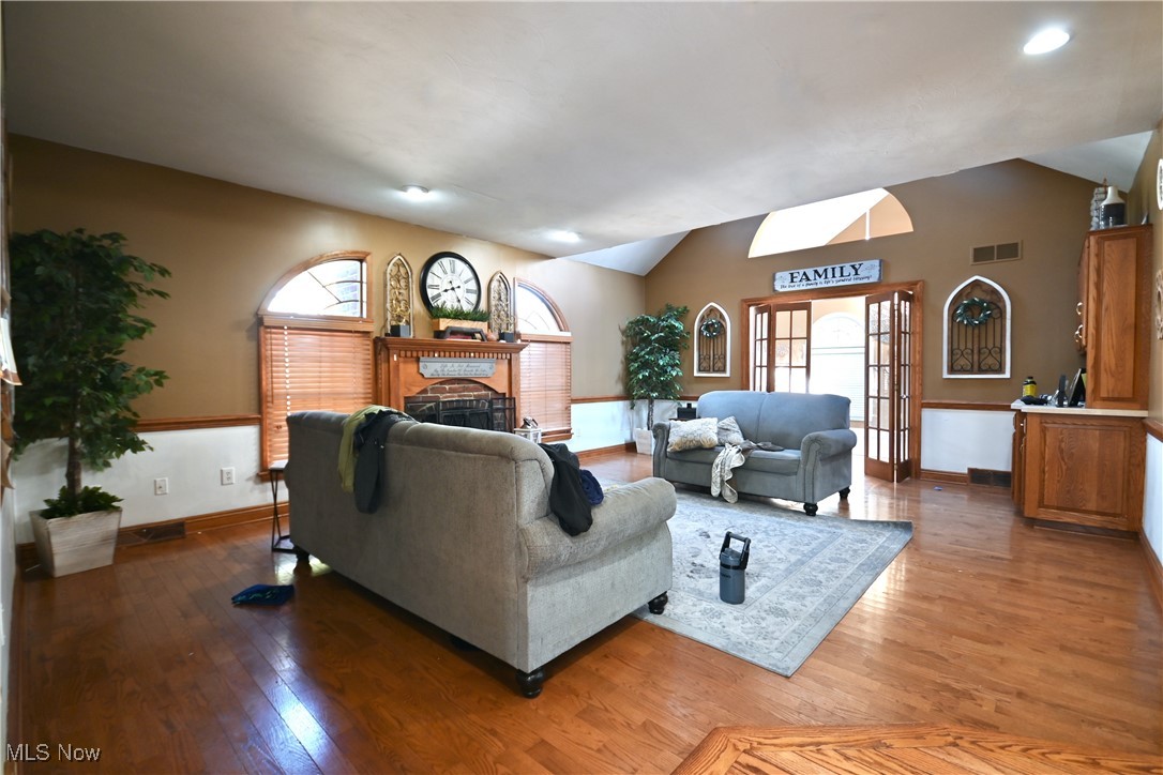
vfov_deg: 77.3
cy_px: 388
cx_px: 582
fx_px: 485
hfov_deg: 100.4
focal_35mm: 15
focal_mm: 10
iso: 125
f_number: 4
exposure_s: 1/8
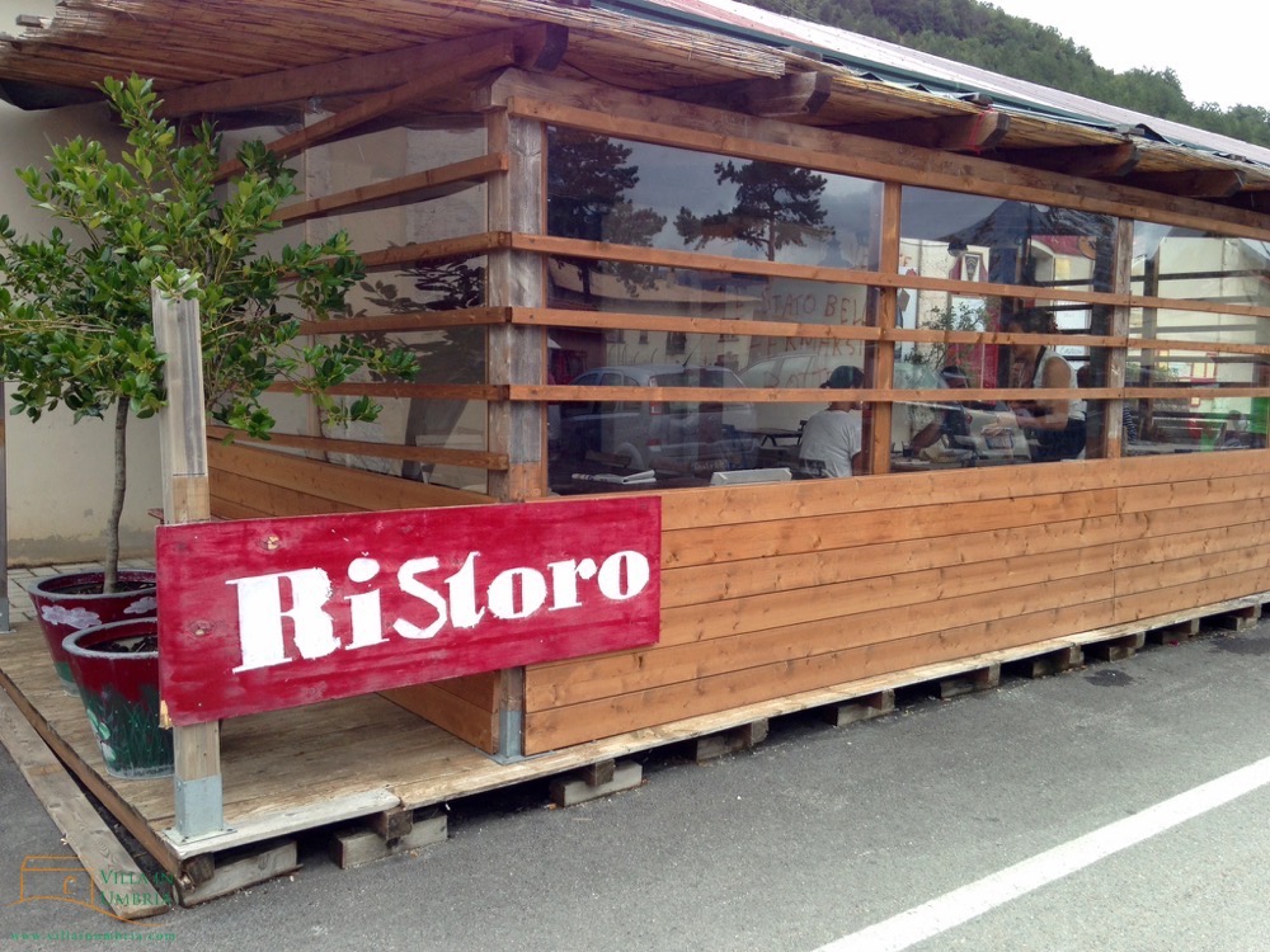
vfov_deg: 42.9
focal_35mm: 33
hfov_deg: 55.4
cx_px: 635
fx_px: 1211
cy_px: 476
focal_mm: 4.12
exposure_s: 1/224
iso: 50
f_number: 2.4
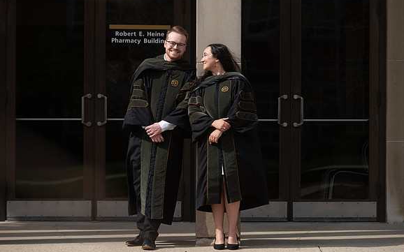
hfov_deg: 11.5
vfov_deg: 7.2
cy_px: 126
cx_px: 202
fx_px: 2014
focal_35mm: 183
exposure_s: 1/800
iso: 125
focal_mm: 175
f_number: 4.5
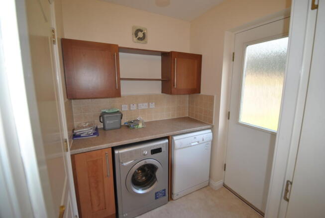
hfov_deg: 100.3
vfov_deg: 77.5
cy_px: 109
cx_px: 162
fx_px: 136
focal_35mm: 15
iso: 200
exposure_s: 1/25
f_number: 3.5
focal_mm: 10
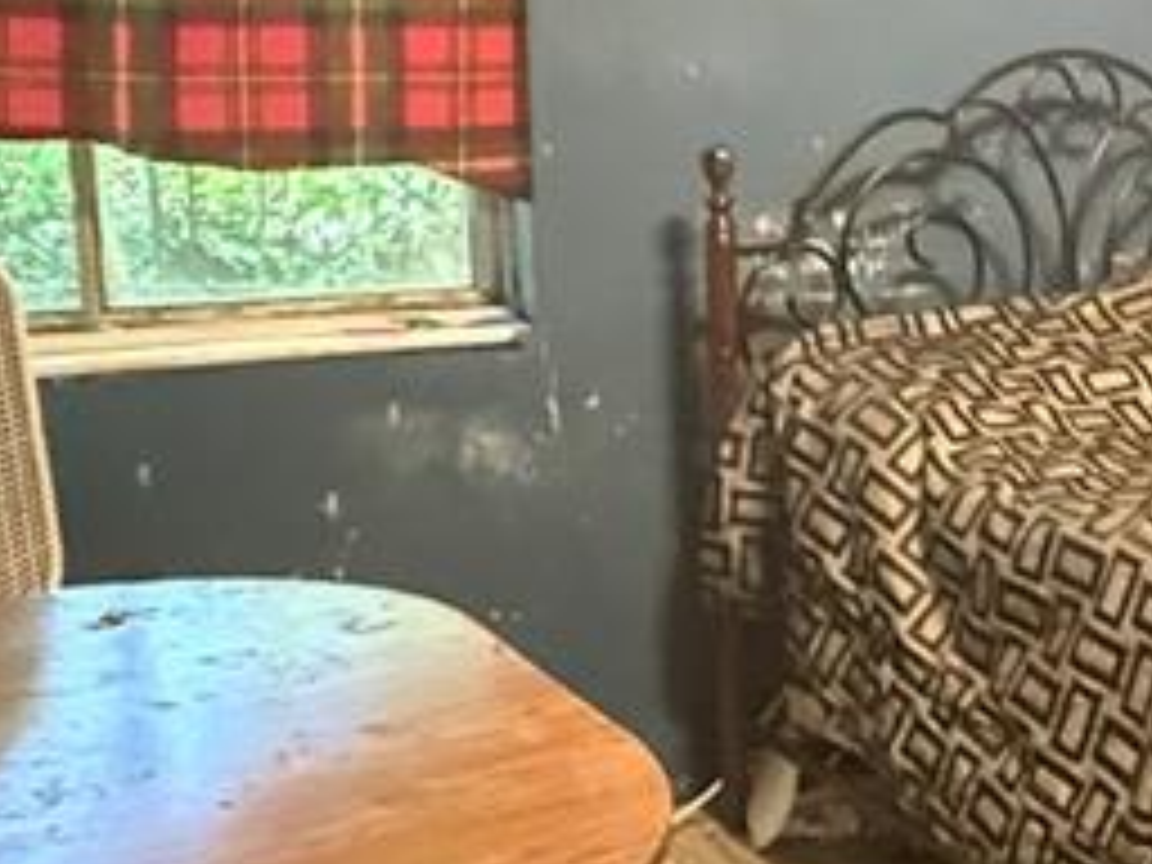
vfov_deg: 26.1
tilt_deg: -14.4
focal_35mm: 56
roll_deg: -1.0
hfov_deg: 31.5
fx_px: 1864
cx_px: 1179
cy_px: 414
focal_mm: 2.22
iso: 1250
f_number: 2.2
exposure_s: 1/40
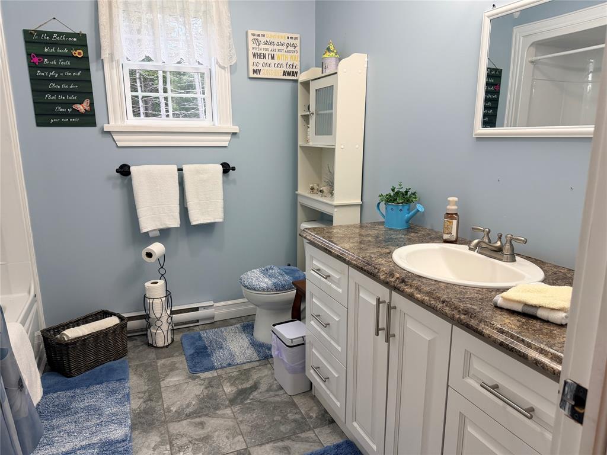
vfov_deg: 56.8
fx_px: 421
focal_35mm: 24
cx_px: 304
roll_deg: +1.3
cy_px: 228
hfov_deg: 71.6
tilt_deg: -12.5
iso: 160
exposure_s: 1/120
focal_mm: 6.76
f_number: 1.78
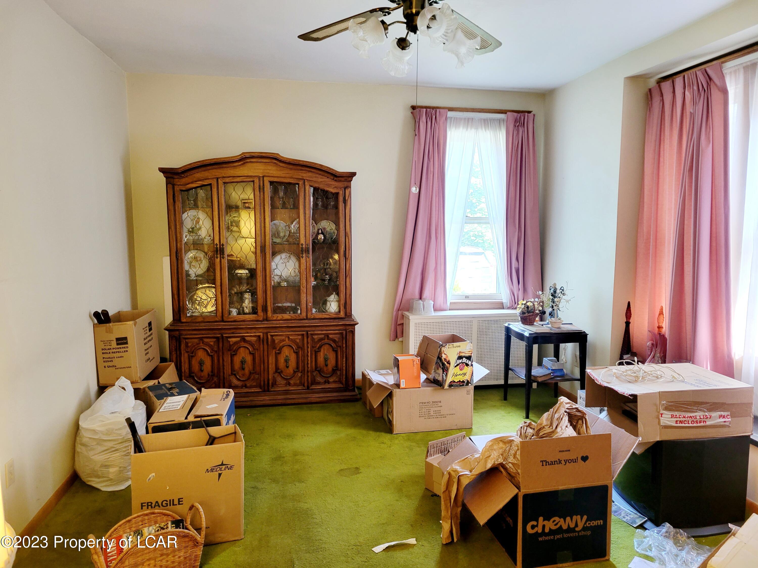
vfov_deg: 53.1
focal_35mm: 26
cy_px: 284
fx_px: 569
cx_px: 379
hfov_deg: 67.3
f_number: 1.8
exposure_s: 1/40
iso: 200
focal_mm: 5.4
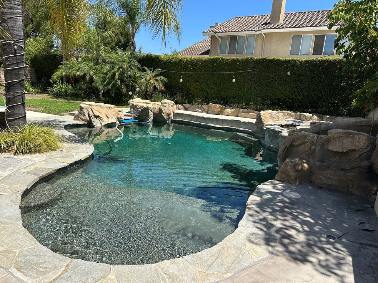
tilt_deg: -12.2
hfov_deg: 69.4
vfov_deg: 54.9
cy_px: 144
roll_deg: -4.0
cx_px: 186
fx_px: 273
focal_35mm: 25
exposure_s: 1/2809
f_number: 1.78
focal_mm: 6.86
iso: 80
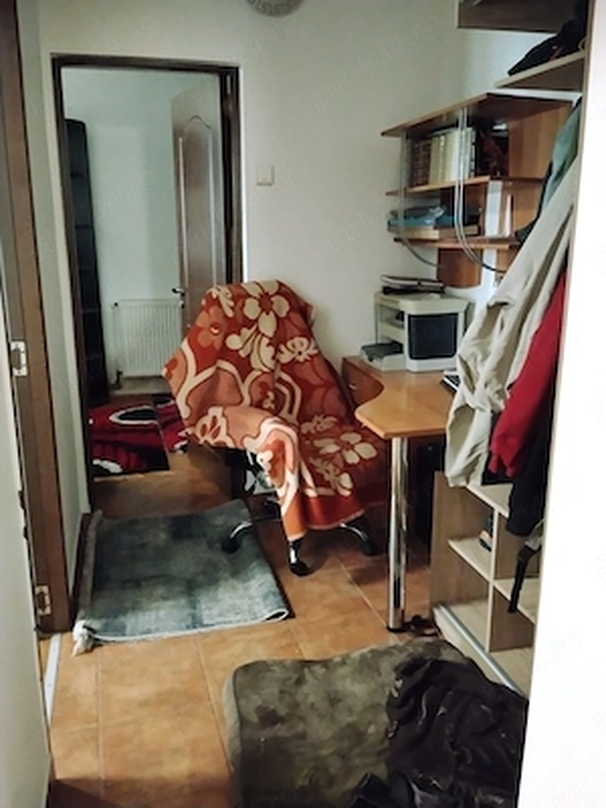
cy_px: 404
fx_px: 677
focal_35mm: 29
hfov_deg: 48.2
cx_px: 303
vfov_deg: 61.7
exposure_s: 1/17
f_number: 1.8
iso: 4000
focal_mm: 4.22
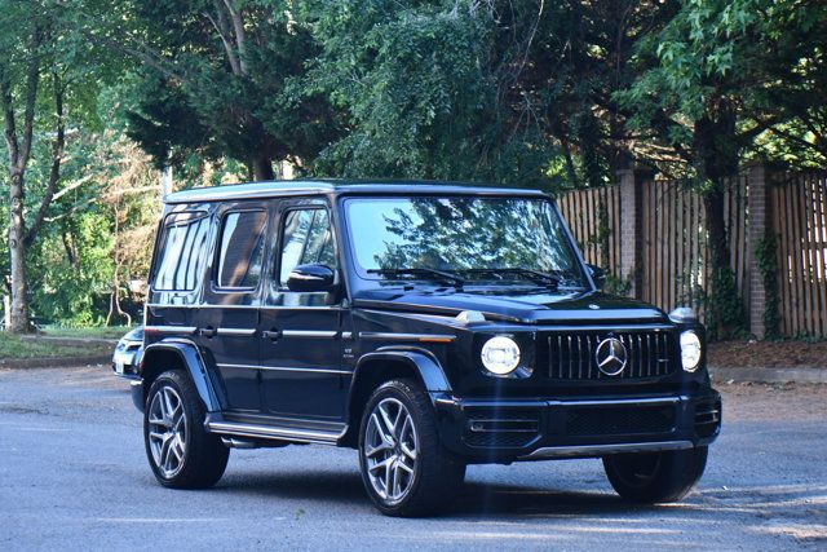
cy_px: 276
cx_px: 414
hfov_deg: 19.5
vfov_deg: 13.0
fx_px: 2412
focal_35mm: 105
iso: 800
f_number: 4.5
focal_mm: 70
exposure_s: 1/250
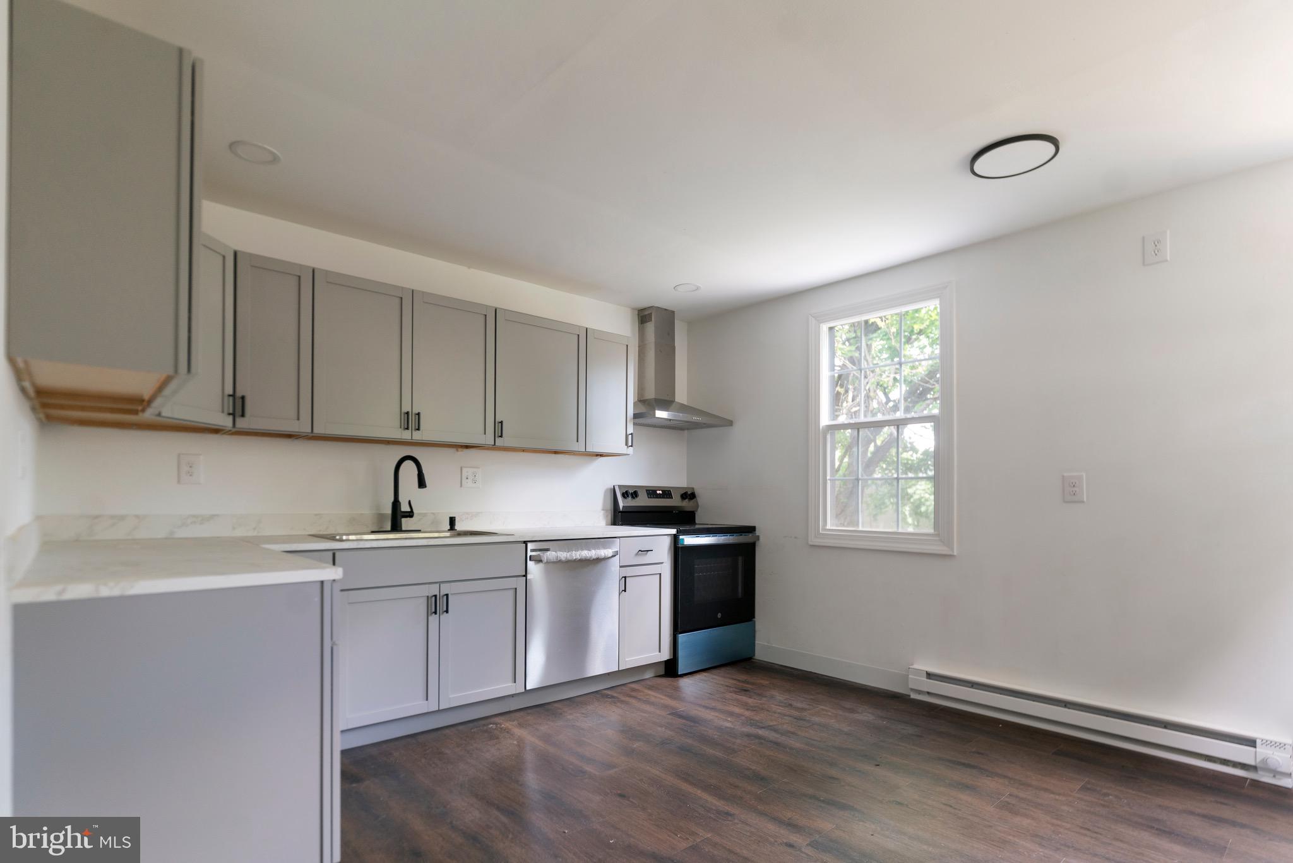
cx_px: 646
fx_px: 647
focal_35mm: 18
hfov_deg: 90.0
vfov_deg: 67.4
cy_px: 432
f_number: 4.5
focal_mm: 18
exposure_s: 1/20
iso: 400
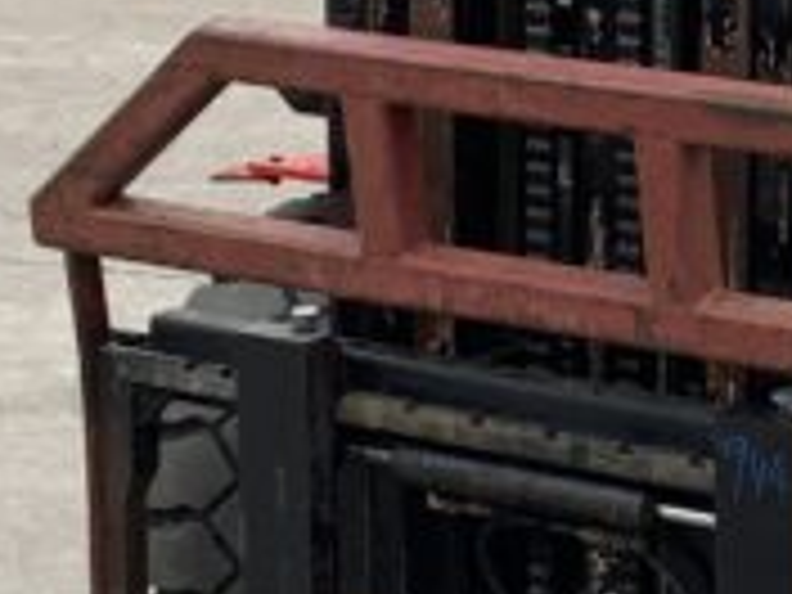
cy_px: 144
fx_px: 3867
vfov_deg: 8.8
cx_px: 850
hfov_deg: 11.5
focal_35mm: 169
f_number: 1.8
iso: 16
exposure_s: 1/792
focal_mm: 3
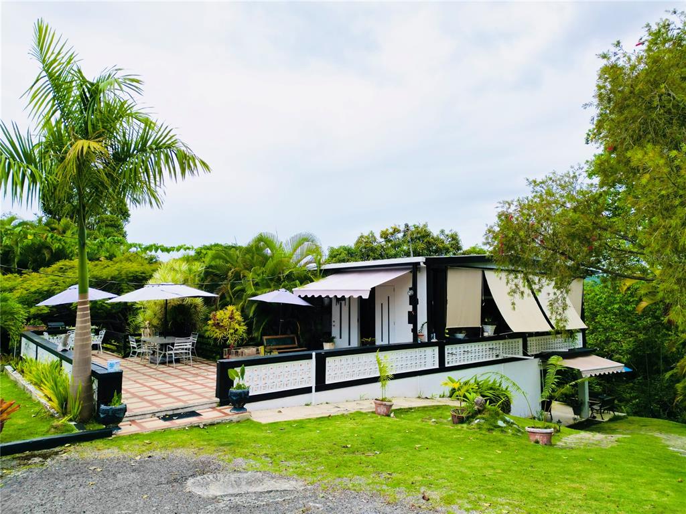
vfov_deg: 56.8
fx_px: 476
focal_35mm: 24
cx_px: 343
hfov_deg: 71.6
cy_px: 257
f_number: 1.7
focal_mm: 6.72
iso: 110
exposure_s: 1/4000
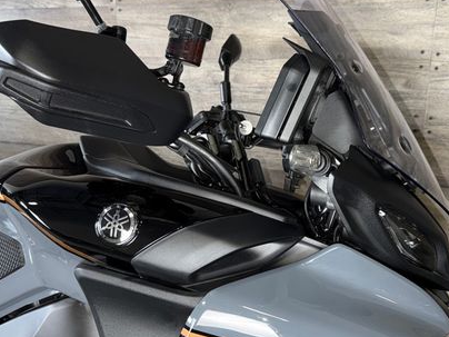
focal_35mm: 38
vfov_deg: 37.7
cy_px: 181
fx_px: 493
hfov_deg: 49.0
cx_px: 229
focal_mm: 6.76
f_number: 1.78
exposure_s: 1/22
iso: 80
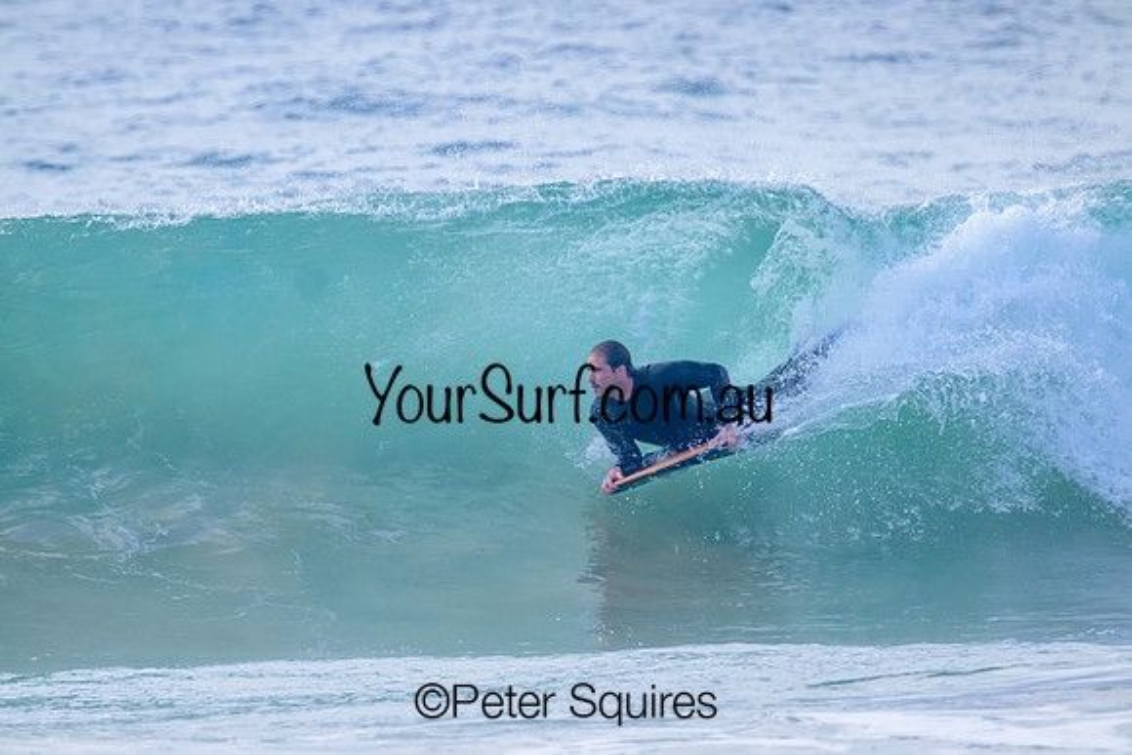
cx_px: 566
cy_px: 378
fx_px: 25160
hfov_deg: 2.6
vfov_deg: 1.7
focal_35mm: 800
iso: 2500
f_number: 11
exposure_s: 1/2000
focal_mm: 800
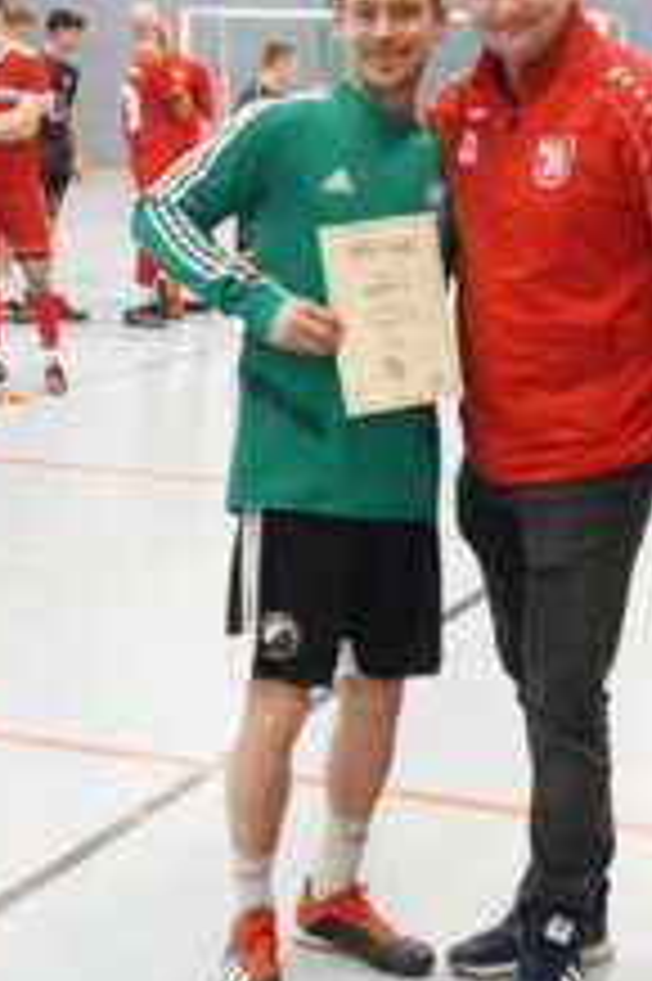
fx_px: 2174
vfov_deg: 25.3
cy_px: 356
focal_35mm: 80
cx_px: 391
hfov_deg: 17.0
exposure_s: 1/60
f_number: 4
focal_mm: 29
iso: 1600
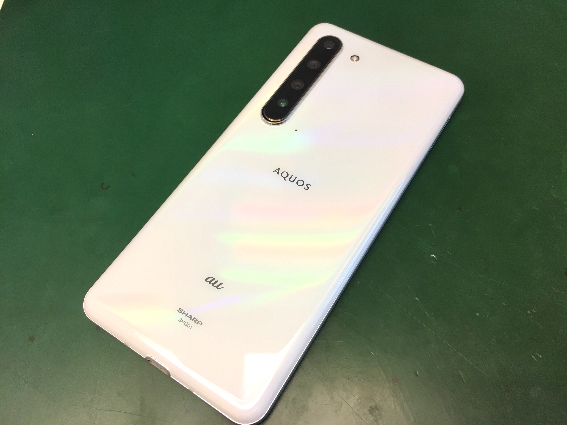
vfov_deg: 48.2
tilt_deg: -61.7
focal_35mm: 29
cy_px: 212
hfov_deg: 61.7
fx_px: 475
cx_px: 284
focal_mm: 4.15
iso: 32
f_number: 2.2
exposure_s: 1/33
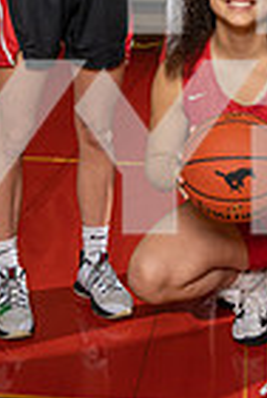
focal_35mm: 77
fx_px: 852
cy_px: -51
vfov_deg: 24.3
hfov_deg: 17.6
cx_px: 224
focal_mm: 24
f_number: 8
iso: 500
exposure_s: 1/250
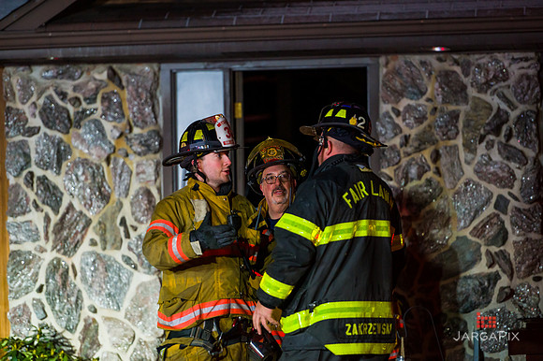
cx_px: 272
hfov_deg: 10.3
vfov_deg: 6.9
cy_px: 180
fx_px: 3015
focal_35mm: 200
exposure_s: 1/500
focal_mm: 200
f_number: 3.2
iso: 3200
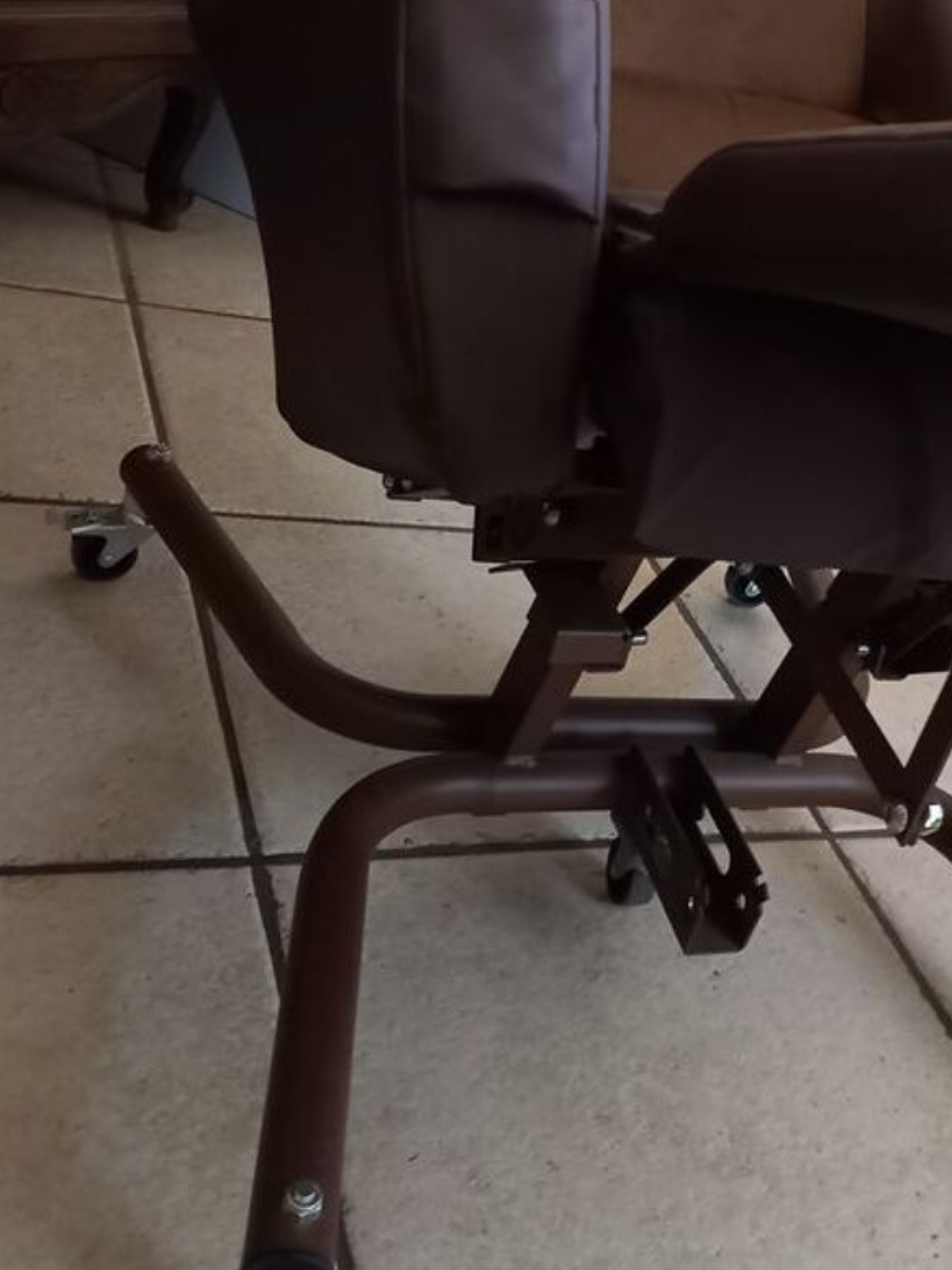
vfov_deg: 42.8
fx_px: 1577
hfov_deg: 32.4
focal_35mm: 43
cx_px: 798
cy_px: 360
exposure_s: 1/25
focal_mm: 4.65
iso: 800
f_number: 1.8
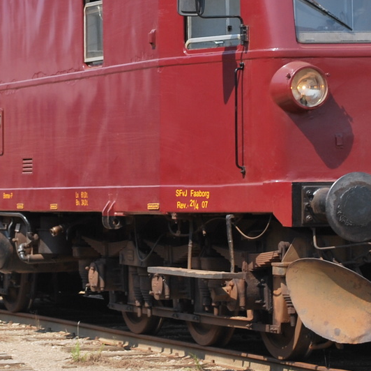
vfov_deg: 8.2
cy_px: 58
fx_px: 2571
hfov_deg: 8.3
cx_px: 135
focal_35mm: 212
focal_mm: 46
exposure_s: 1/250
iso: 100
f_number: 8
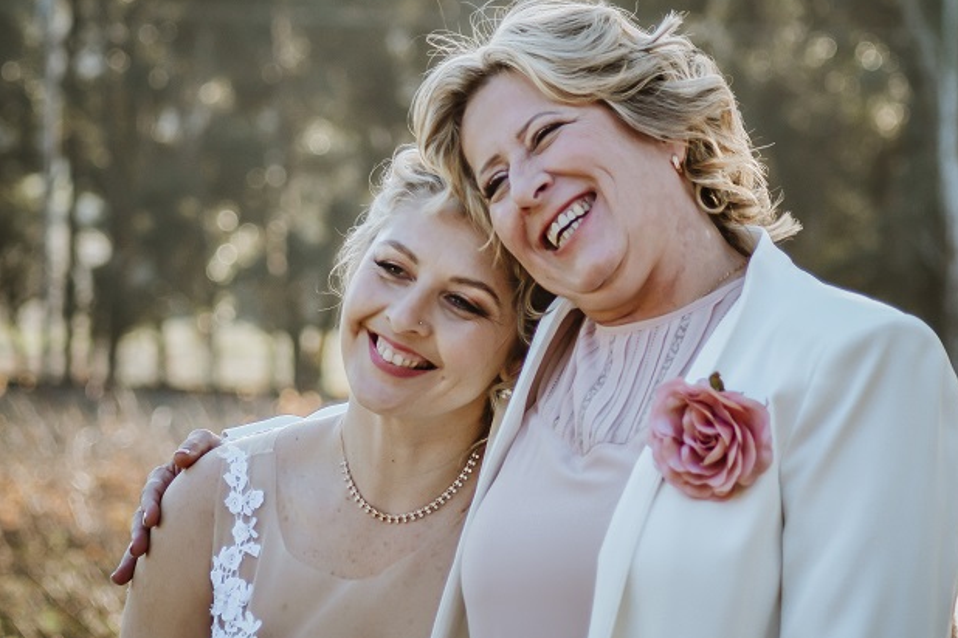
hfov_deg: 11.1
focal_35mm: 185
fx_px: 4923
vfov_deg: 7.4
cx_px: 471
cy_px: 283
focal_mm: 85
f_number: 4
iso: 400
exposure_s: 1/500
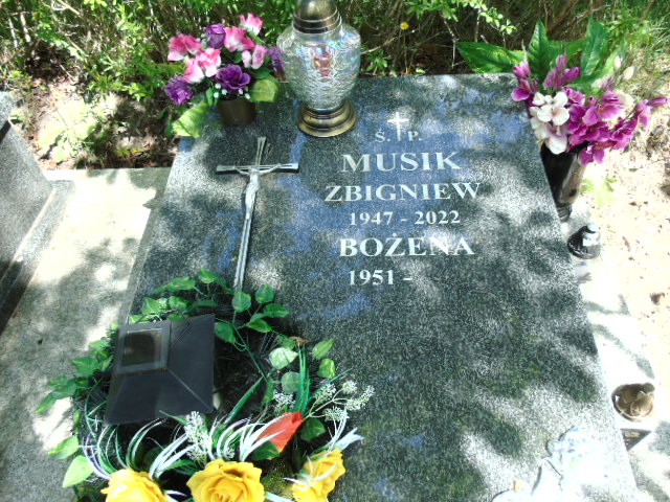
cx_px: 335
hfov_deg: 69.4
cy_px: 251
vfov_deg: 54.9
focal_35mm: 25
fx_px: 484
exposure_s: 1/125
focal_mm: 4.4
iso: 80
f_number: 3.4
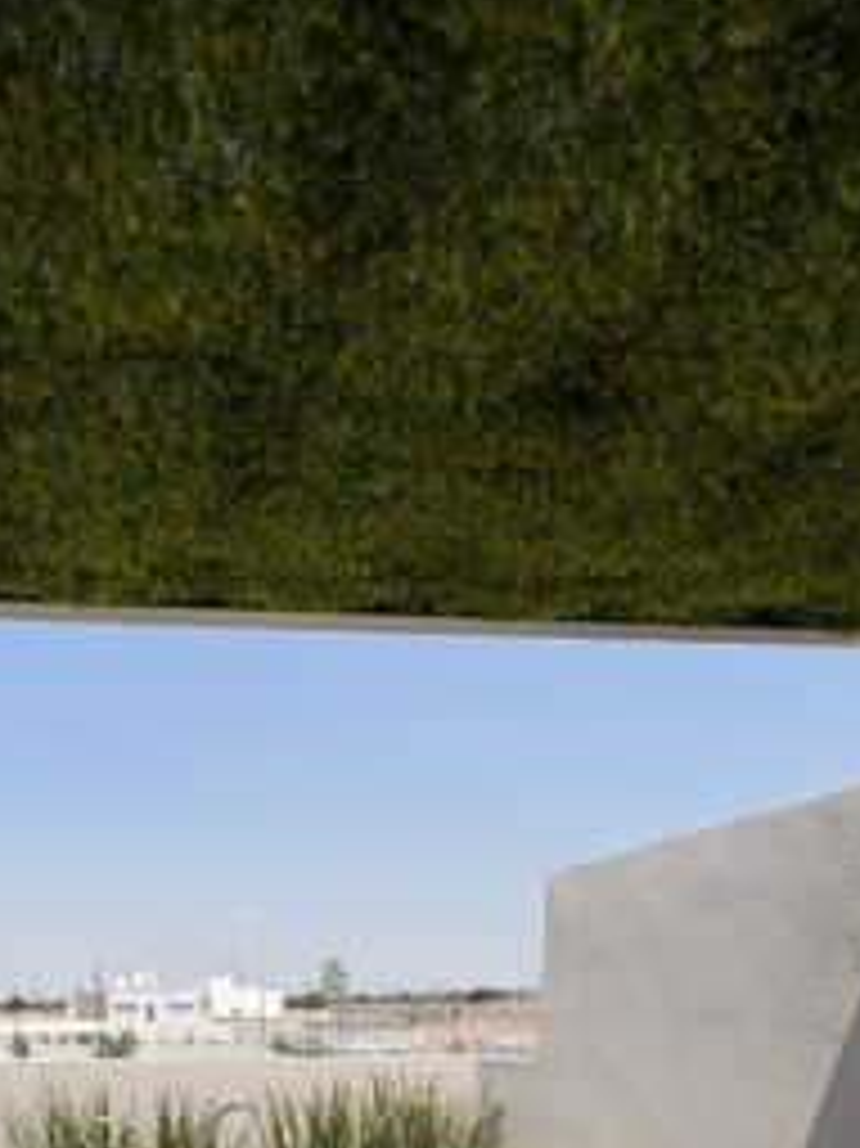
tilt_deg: -8.3
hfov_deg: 41.4
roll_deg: +2.2
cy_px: 1171
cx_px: 198
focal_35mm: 33
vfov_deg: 45.8
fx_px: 1094
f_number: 2.2
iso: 50
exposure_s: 1/3247
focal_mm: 2.22
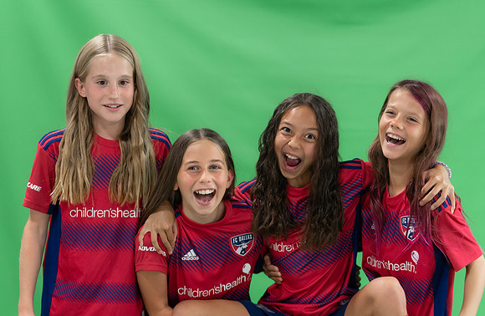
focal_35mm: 89
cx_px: 268
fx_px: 1192
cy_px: 168
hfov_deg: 23.0
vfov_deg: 15.1
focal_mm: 80
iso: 1000
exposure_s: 1/250
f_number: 2.8
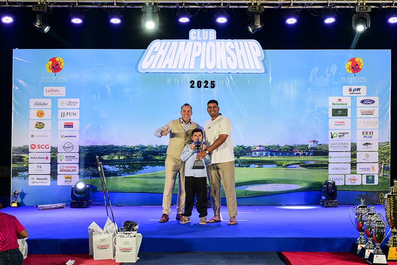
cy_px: 132
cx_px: 198
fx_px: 380
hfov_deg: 55.1
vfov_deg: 38.4
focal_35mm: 34
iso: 1100
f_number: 6.3
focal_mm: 34.5
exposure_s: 1/125
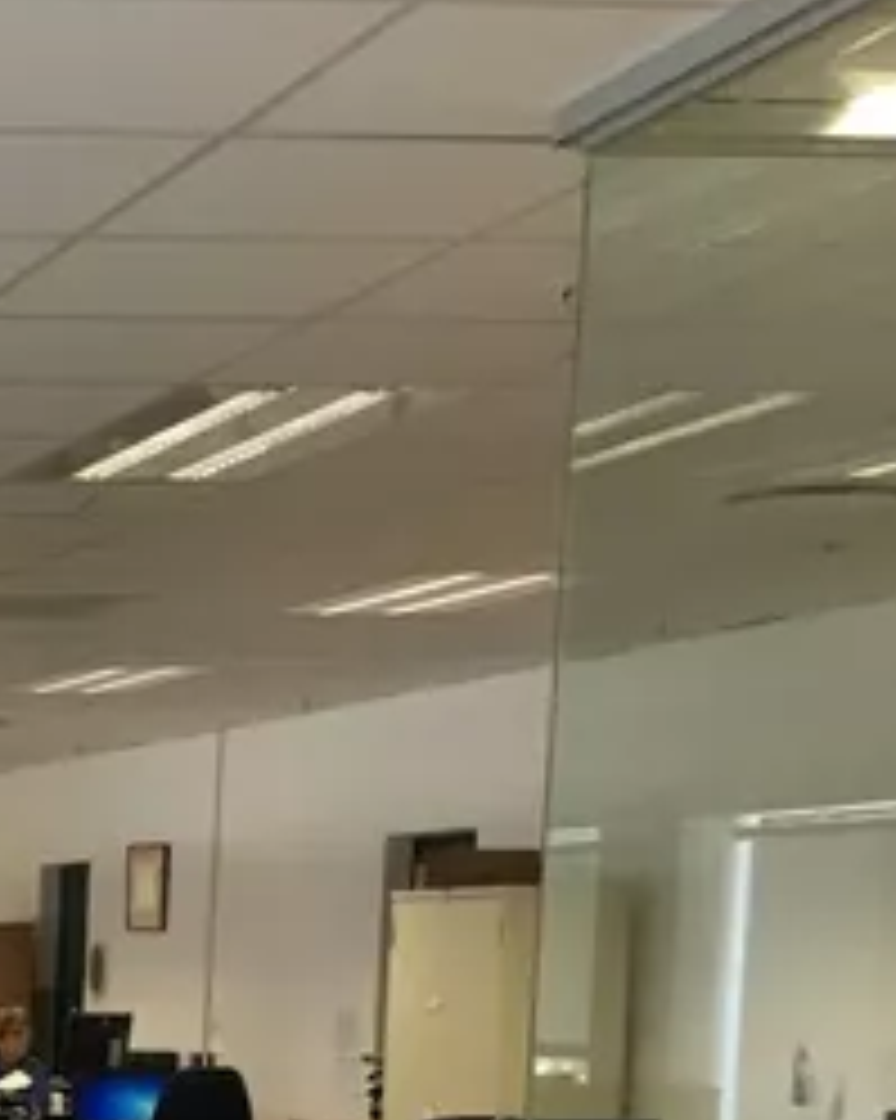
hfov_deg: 14.4
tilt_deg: -6.4
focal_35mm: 91
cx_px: -837
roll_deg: -1.2
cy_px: 1300
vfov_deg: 19.9
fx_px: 3018
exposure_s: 1/33
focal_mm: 4.15
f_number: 2.2
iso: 40
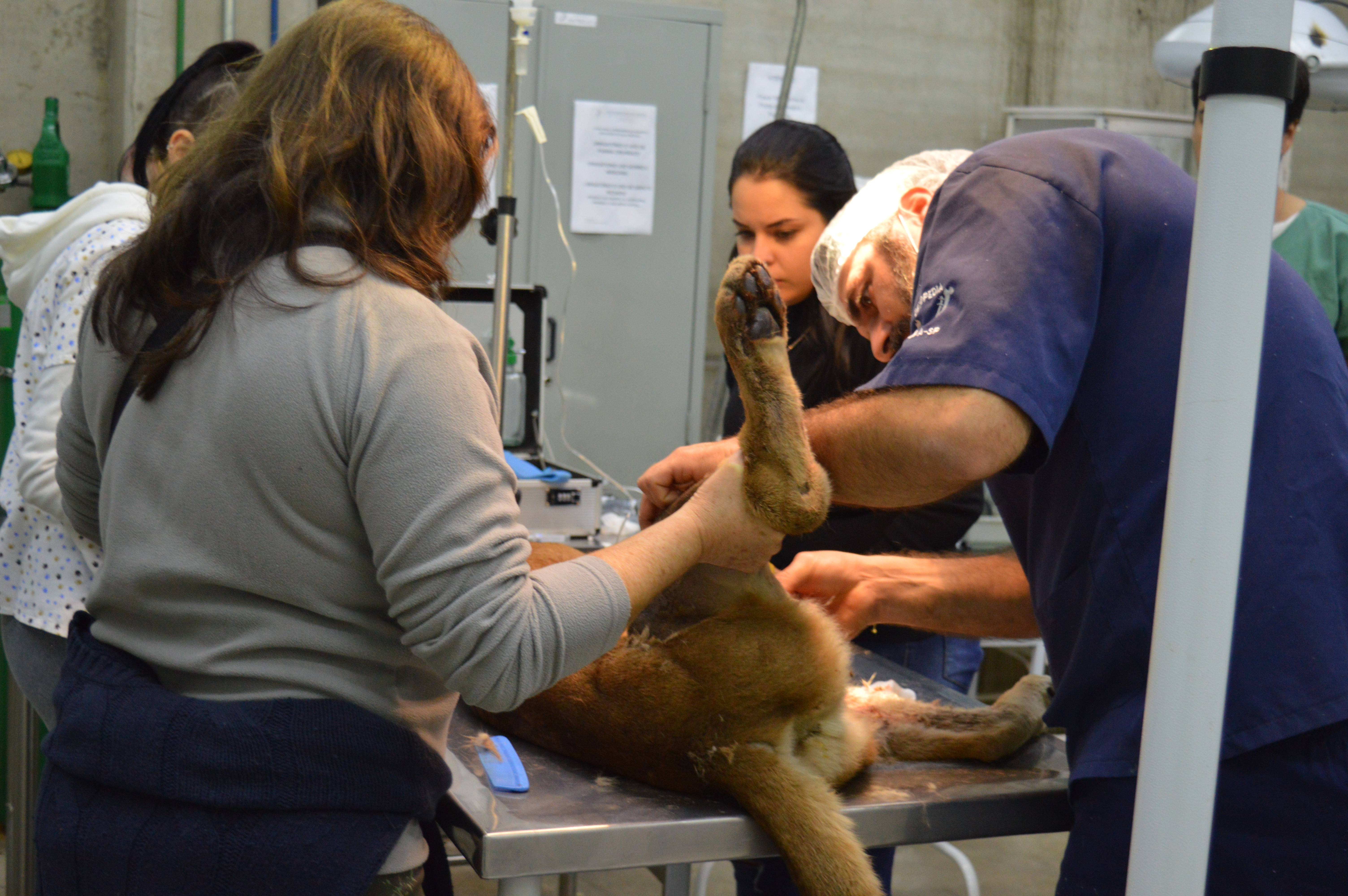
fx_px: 1796
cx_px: 674
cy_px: 448
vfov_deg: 28.0
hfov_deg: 41.1
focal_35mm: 48
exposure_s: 1/60
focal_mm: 32
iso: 1100
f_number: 4.5
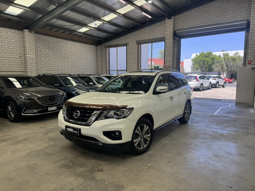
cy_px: 96
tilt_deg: -5.3
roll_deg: +0.1
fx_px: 177
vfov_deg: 56.8
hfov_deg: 71.6
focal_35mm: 24
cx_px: 128
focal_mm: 6.76
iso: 80
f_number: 1.78
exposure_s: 1/609
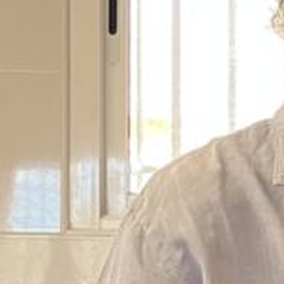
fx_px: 1559
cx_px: 557
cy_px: 354
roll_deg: -1.6
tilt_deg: -1.7
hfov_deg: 9.7
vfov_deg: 10.2
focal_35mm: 168
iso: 100
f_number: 1.8
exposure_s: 1/50
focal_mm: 3.99
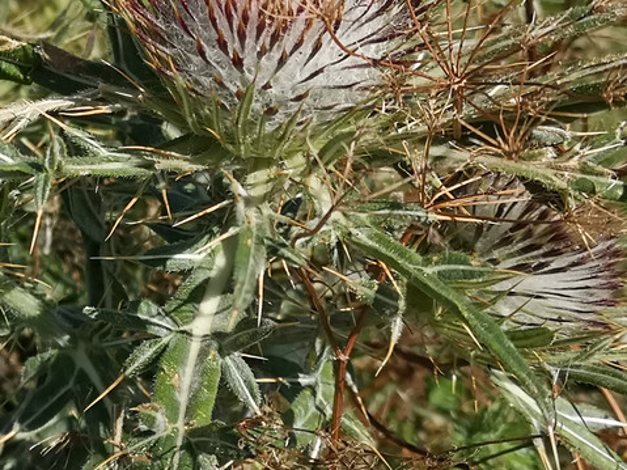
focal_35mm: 78
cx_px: 49
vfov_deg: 18.9
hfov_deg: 24.2
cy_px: 187
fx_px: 1412
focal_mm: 3.95
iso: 50
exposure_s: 1/2070
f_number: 1.8
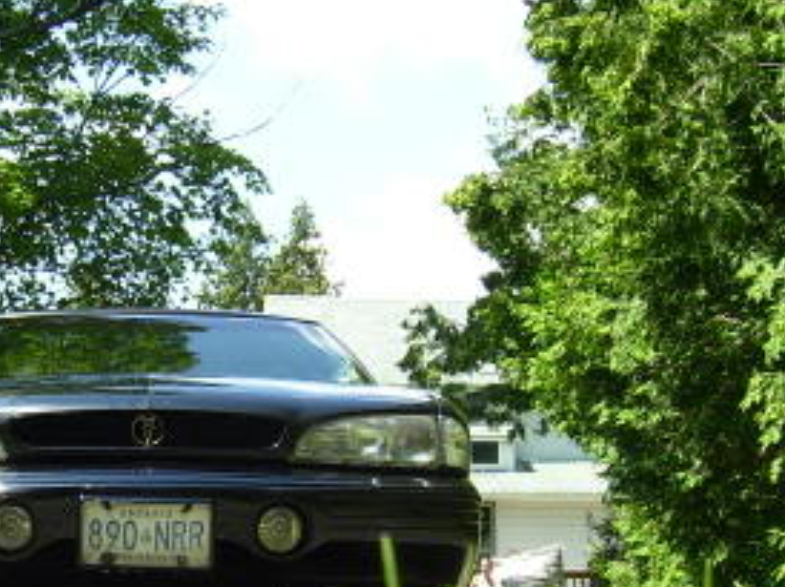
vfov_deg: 18.3
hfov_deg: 24.1
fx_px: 1813
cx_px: 160
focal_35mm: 80
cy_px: 428
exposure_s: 1/250
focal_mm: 5.6
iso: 80
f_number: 4.8
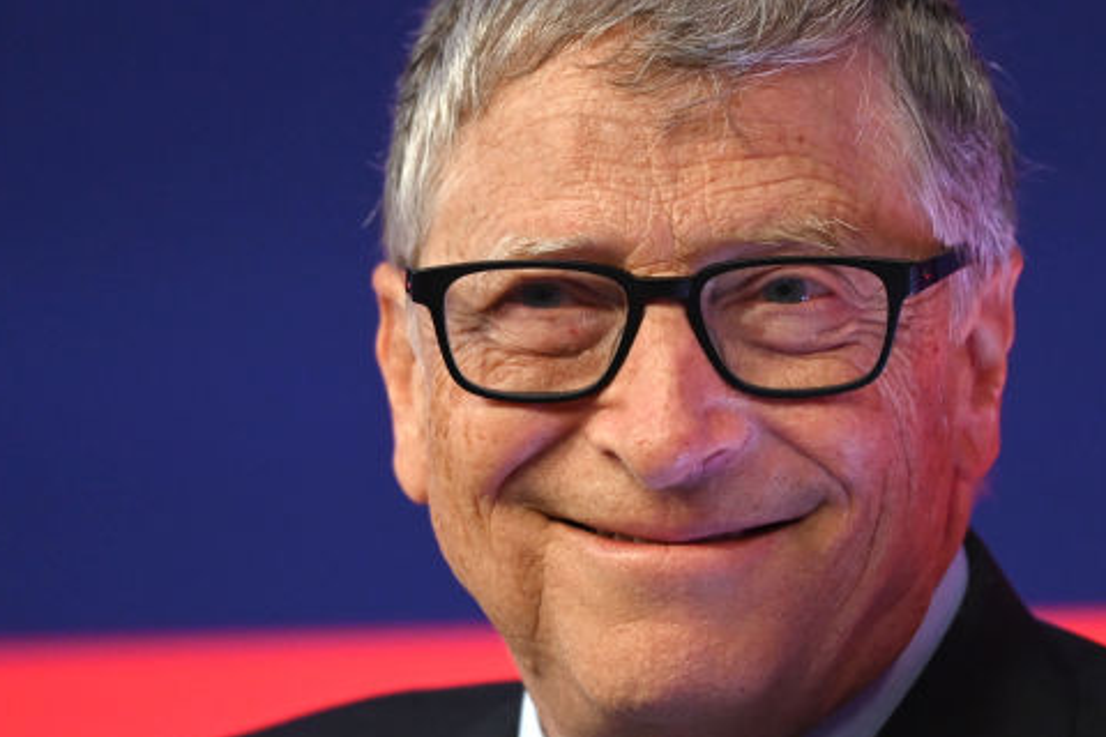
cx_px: 597
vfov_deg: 1.3
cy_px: 545
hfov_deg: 1.9
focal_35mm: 1066
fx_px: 32747
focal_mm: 500
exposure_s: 1/500
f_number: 4
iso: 3200
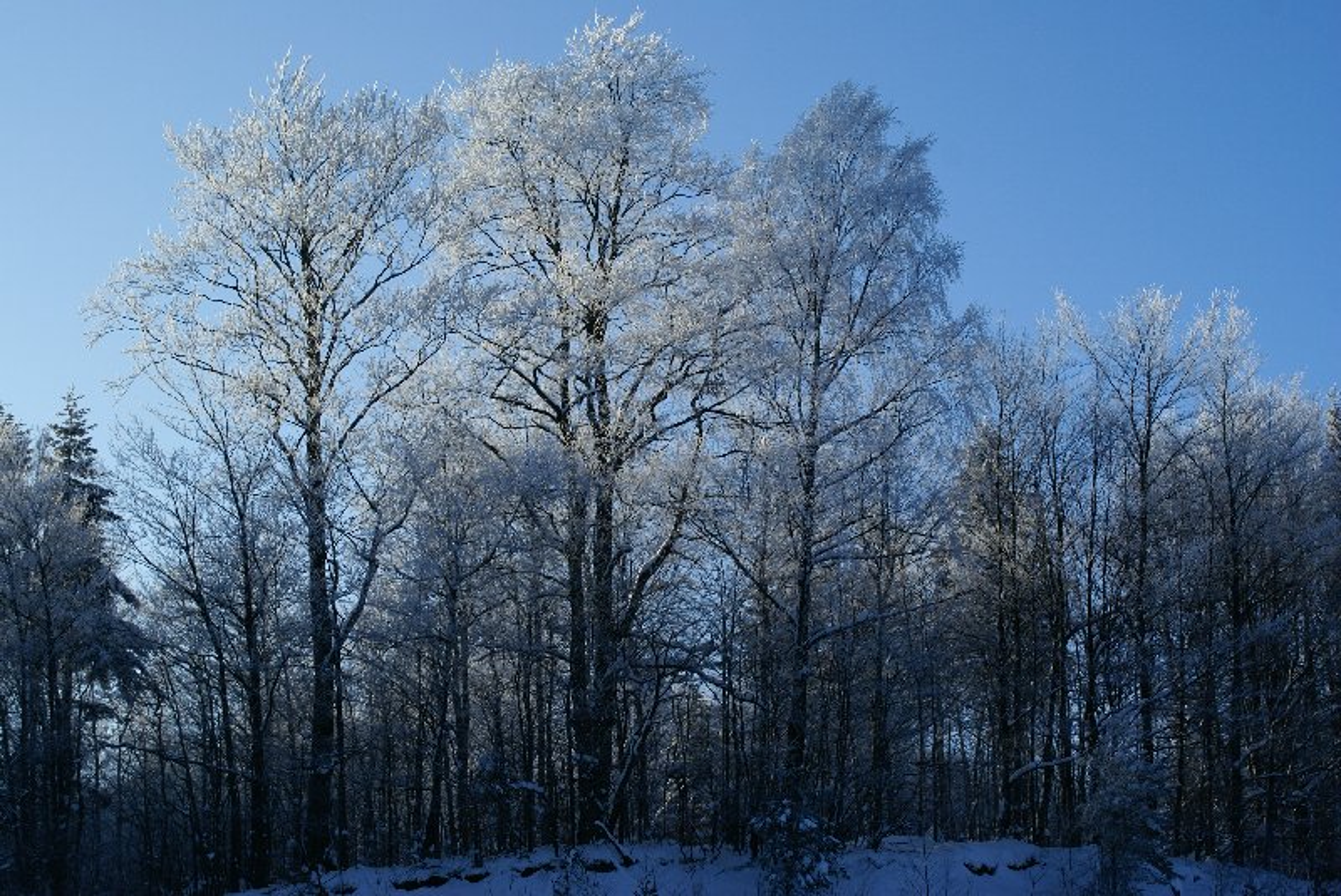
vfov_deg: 20.2
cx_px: 670
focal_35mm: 68
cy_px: 448
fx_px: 2517
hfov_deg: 29.8
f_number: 9
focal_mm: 45
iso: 100
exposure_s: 1/250
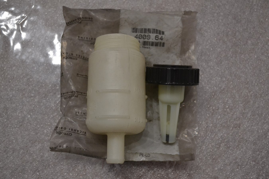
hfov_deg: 45.0
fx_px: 325
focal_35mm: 44
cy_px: 90
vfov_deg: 30.8
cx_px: 134
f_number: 4.5
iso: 2000
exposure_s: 1/60
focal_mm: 29
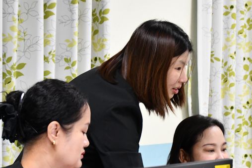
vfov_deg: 11.3
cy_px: 89
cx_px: 167
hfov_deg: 16.9
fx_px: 847
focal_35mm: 121
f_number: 4.2
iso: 3200
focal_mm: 40
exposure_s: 1/100
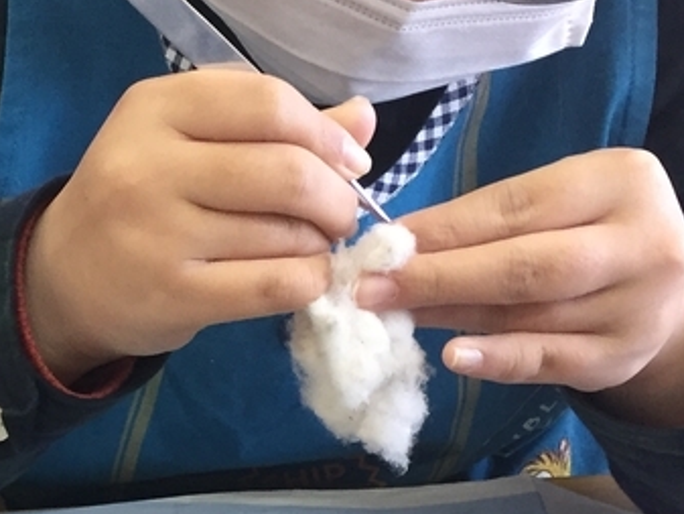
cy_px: 516
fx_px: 1739
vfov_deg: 16.4
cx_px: -30
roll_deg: -0.5
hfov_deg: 21.3
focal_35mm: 88
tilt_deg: -37.6
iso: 80
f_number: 2.2
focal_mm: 4.15
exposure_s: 1/33
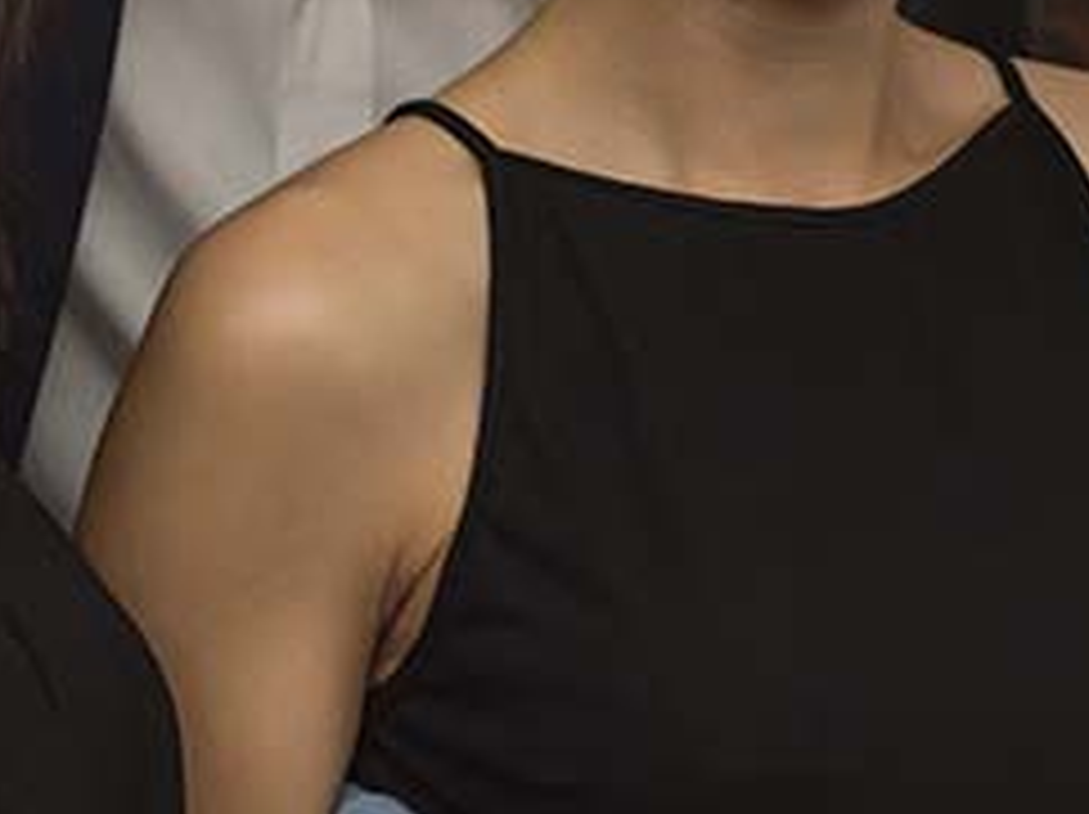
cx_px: 792
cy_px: -119
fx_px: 5280
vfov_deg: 8.7
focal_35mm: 168
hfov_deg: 11.8
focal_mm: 44
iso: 800
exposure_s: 1/60
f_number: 5.6
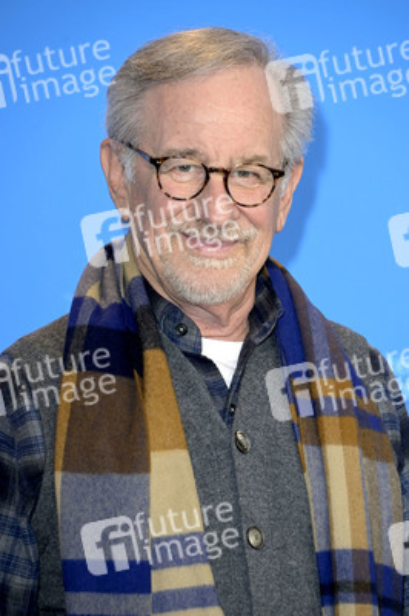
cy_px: 308
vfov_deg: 9.8
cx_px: 204
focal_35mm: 210
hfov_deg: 6.5
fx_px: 3585
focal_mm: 210
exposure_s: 1/200
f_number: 5.6
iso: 1250
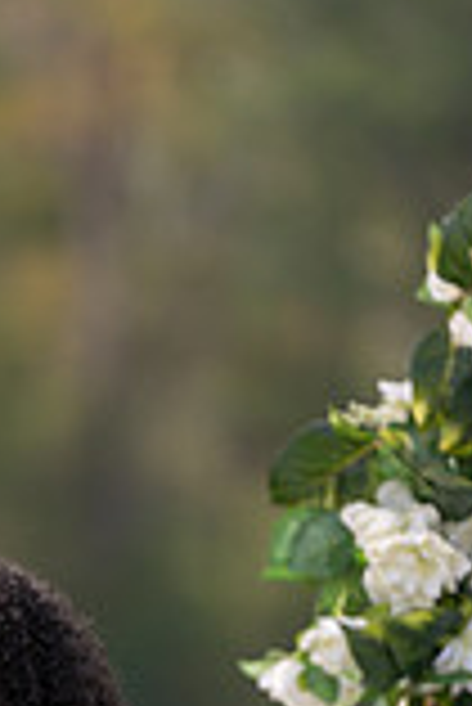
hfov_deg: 2.4
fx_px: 11145
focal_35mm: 568
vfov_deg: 3.6
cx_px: -81
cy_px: 886
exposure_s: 1/500
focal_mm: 198
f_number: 4
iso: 100
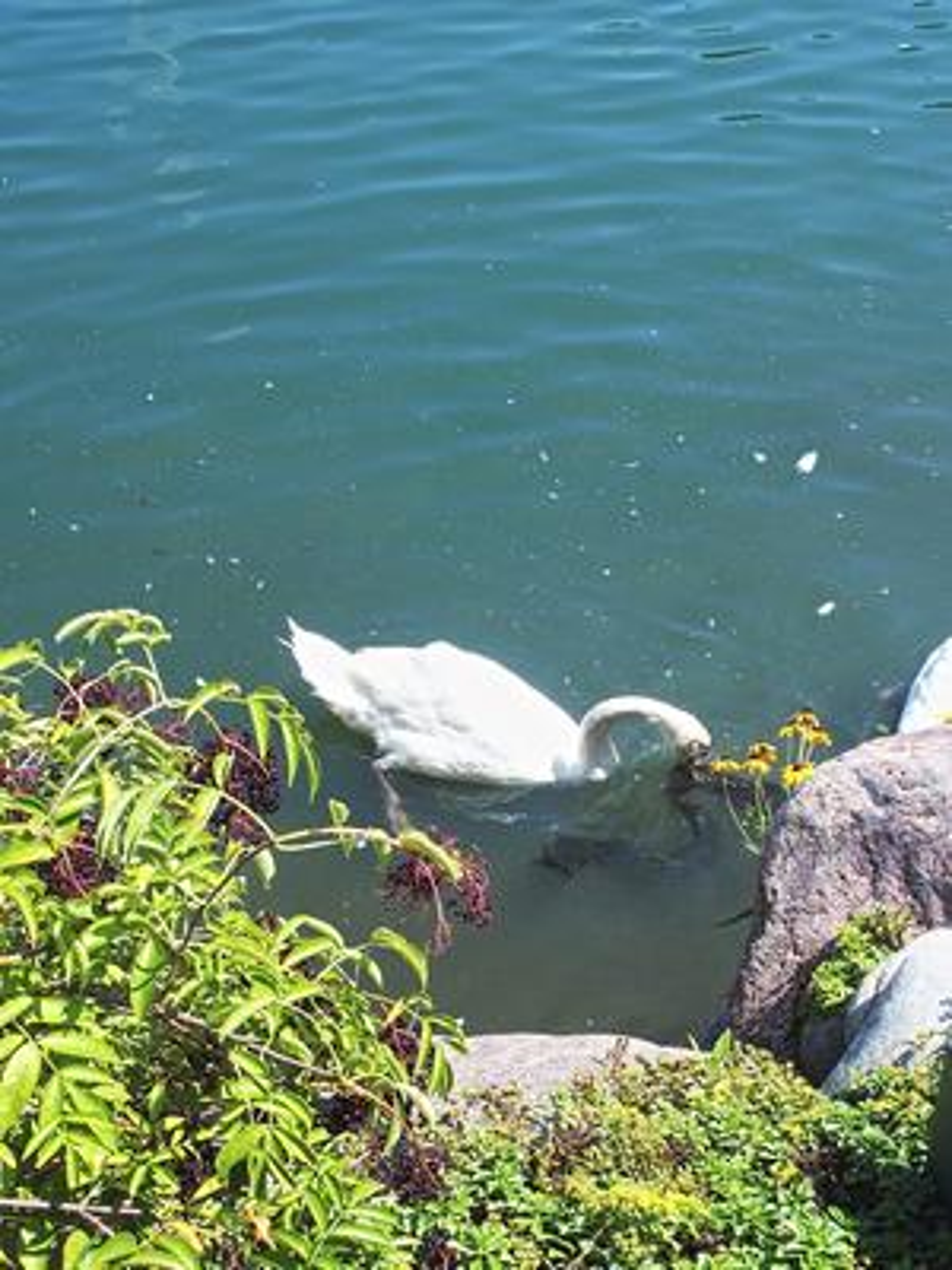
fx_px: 1540
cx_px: 476
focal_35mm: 42
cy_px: 635
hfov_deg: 34.3
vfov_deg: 44.8
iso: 100
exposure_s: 1/800
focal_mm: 9
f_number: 4
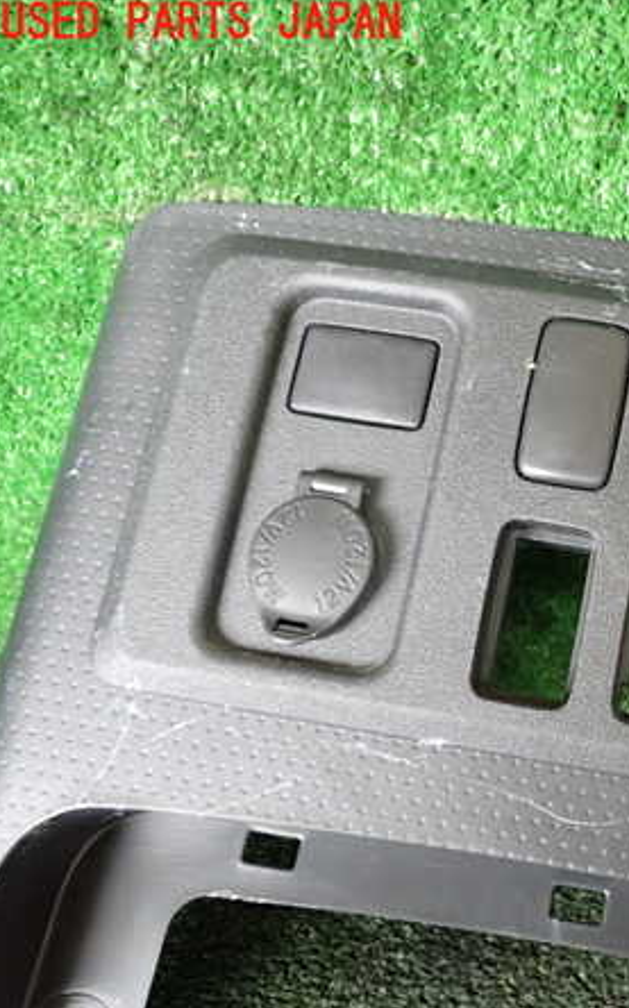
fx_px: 1181
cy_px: 506
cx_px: 670
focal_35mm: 43
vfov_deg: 46.2
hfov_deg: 27.6
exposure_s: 1/30
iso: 500
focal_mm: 5.4
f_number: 2.3
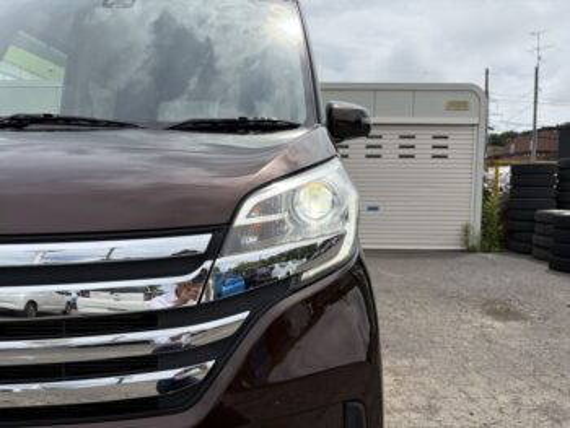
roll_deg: -0.8
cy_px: 214
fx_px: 428
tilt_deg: -3.2
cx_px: 285
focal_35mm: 26
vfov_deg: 53.1
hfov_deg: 67.3
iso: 50
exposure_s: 1/4329
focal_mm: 5.96
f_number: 1.6
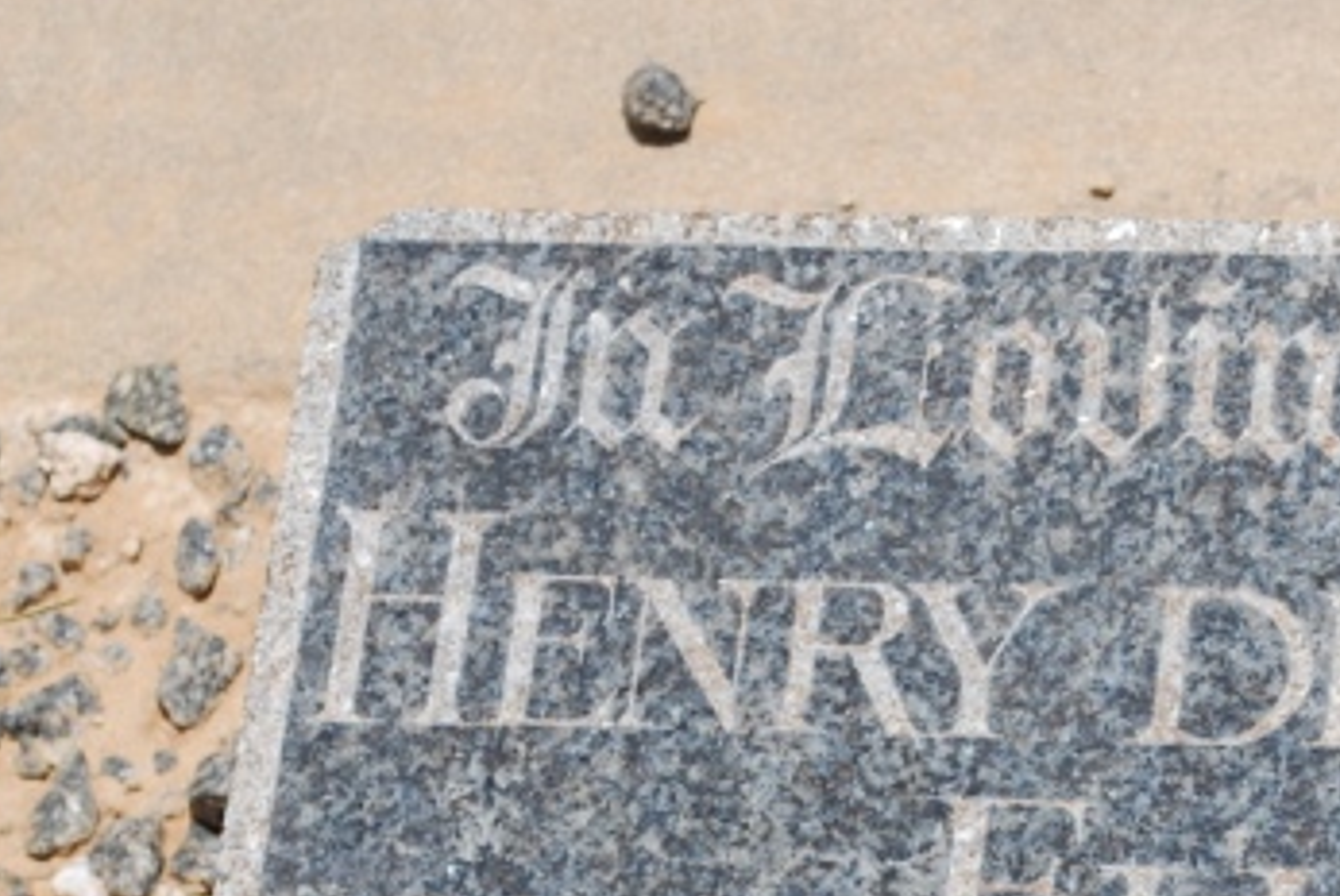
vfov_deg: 5.6
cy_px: 825
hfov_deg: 8.4
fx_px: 9070
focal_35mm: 243
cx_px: 1421
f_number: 9
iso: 100
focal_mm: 55
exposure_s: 1/320
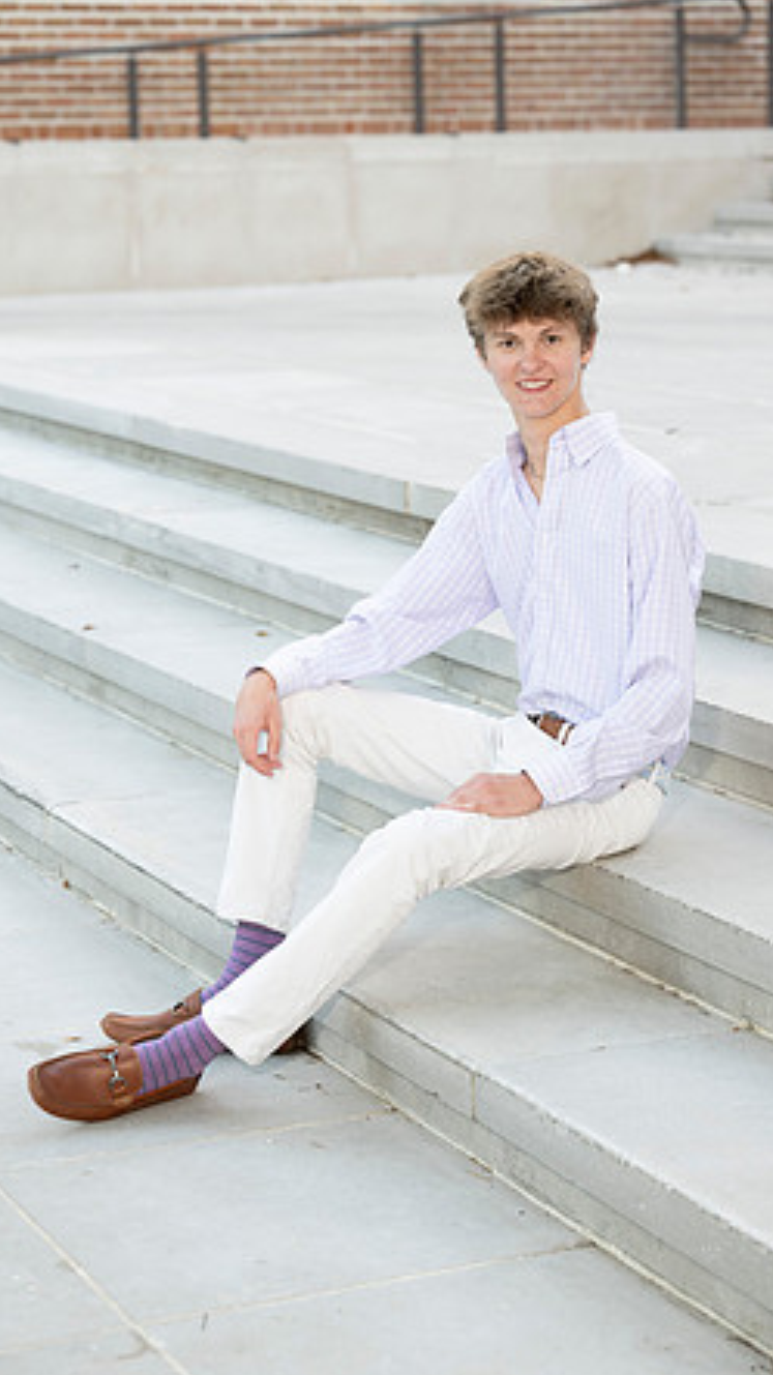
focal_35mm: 83
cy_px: 683
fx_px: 3026
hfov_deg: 14.6
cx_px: 410
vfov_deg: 25.6
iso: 1000
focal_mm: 78
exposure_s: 1/200
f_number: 4
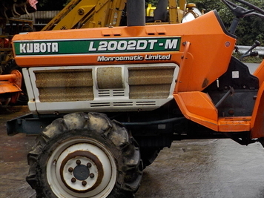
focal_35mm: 54
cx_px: 220
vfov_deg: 26.9
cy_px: 71
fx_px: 412
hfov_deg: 34.2
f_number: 3.3
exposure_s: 1/125
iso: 125
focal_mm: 4.1
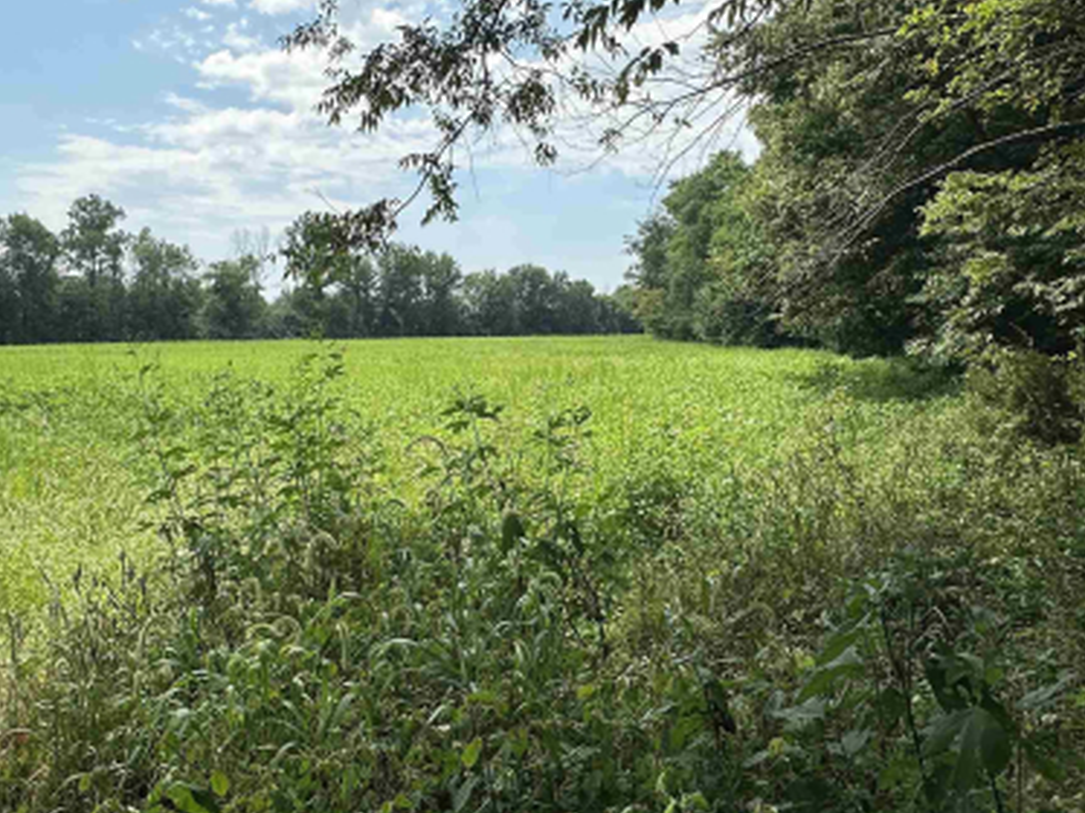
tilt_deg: -5.7
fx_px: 783
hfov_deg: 69.1
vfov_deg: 54.8
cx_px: 471
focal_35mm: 25
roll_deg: +0.2
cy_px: 406
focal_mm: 2.22
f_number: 2.2
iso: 50
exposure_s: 1/1490
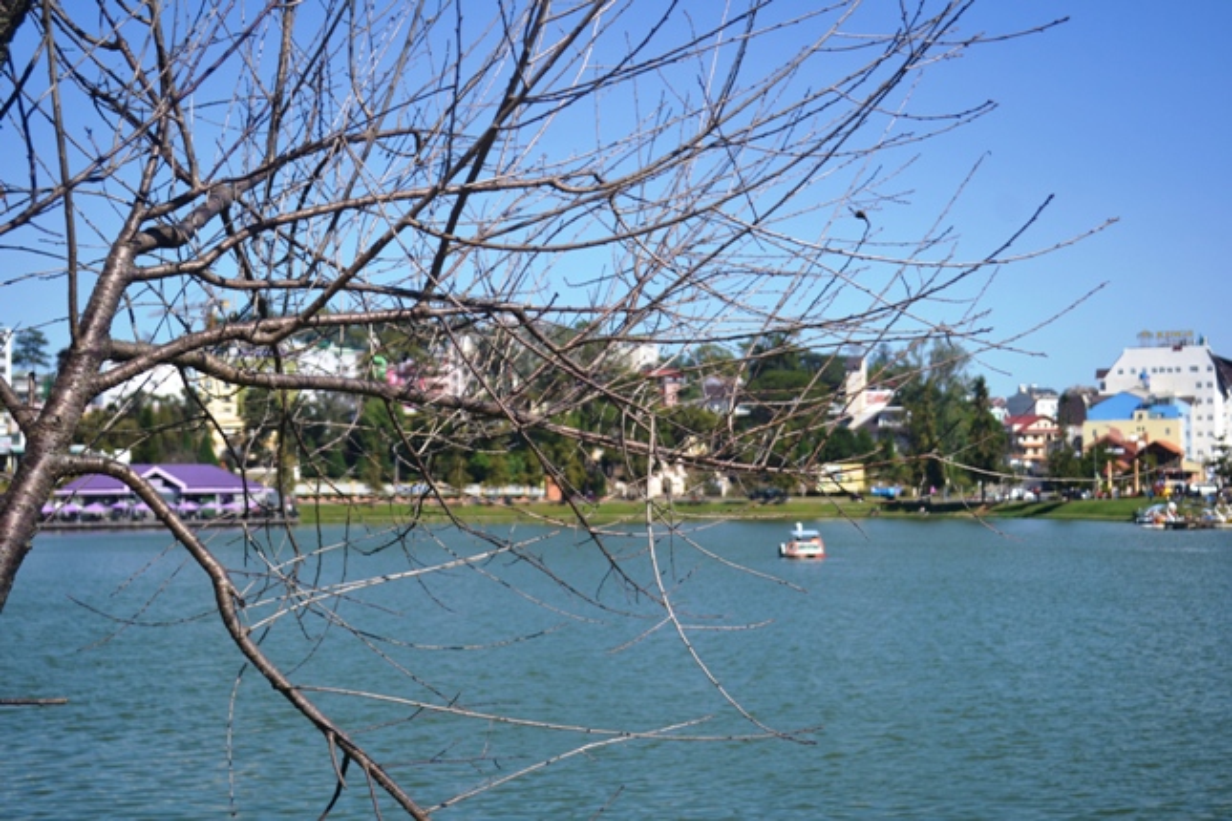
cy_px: 410
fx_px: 1848
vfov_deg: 25.1
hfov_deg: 36.9
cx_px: 616
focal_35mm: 54
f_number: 5
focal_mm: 36
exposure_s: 1/640
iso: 100
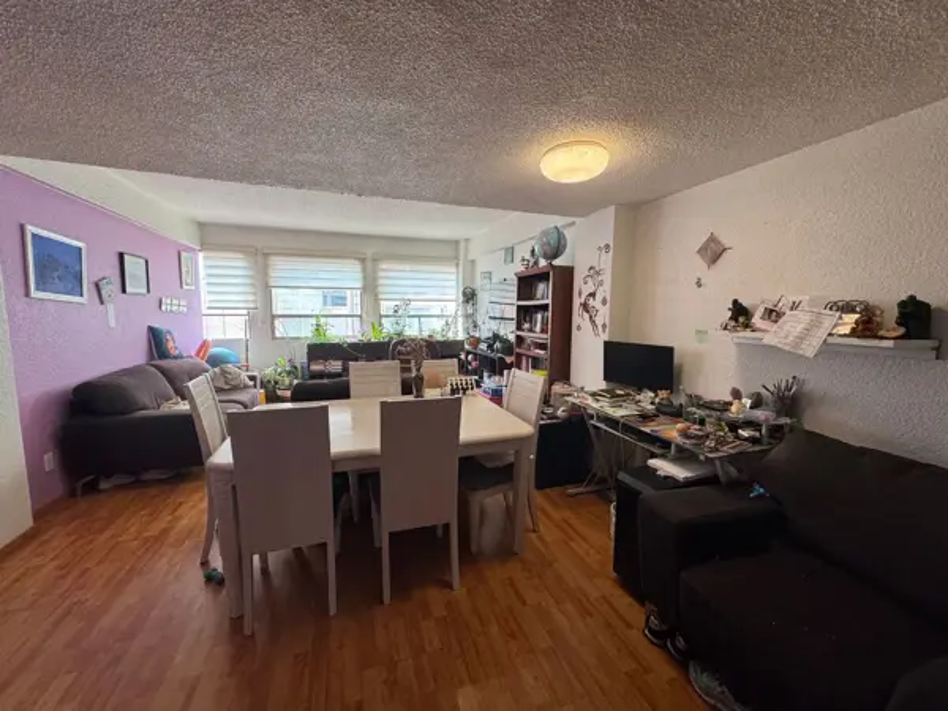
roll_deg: -0.9
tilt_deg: -6.8
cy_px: 356
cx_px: 474
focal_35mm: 14
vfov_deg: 85.7
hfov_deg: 102.1
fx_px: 383
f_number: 2.2
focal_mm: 2.22
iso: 160
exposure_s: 1/120
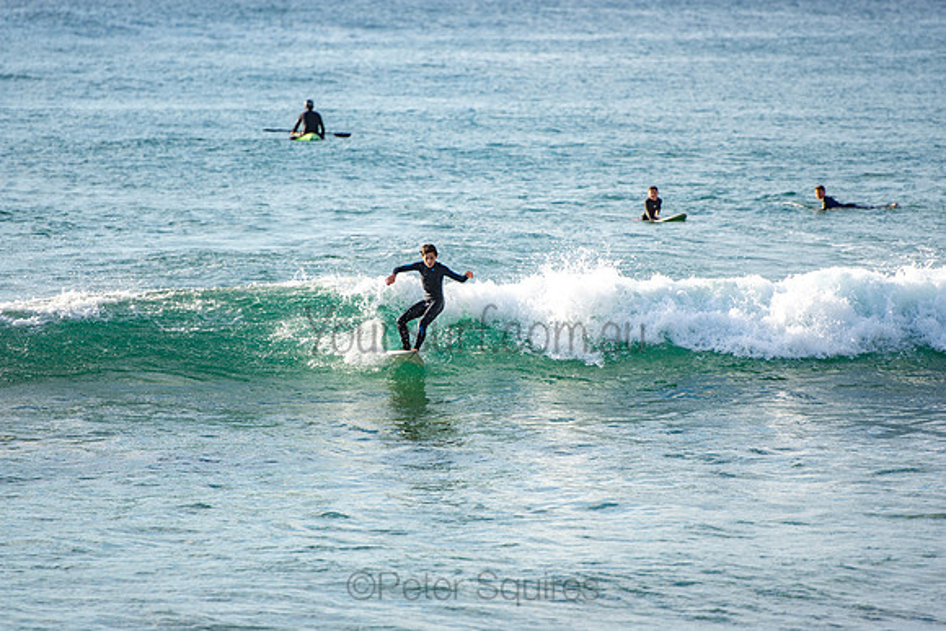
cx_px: 473
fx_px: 7885
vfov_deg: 4.6
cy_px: 316
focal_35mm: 300
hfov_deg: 6.9
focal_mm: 200
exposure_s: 1/1600
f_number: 3.2
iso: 100
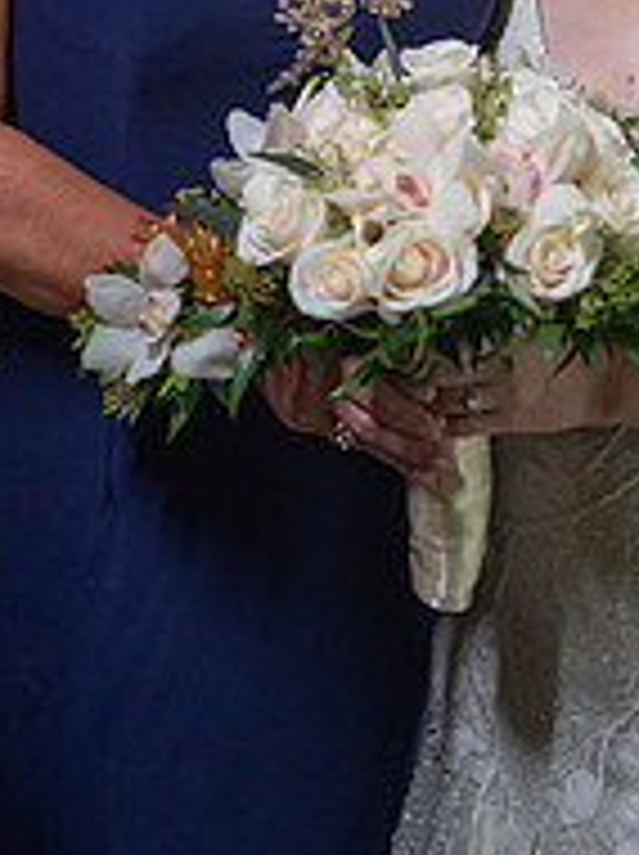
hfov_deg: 13.0
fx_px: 2812
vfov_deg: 17.1
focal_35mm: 114
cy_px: 135
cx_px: 407
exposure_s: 1/400
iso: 1000
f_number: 2.5
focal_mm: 50
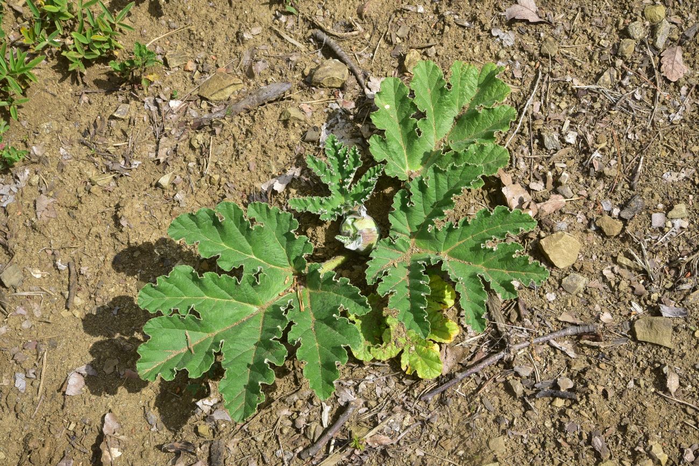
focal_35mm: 55
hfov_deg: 36.2
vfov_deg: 24.6
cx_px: 350
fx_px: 1068
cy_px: 233
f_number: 18
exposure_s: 1/125
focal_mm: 55
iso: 250
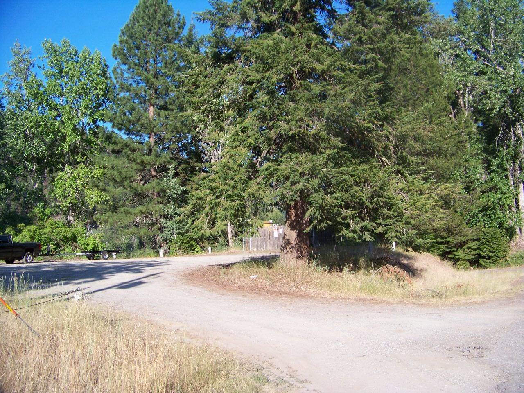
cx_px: 262
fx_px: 545
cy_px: 196
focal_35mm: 36
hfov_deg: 51.4
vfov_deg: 39.7
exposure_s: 1/500
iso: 64
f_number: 2.8
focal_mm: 5.85
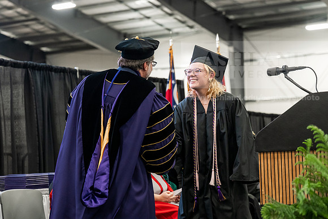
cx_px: 164
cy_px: 110
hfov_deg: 24.5
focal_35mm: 83
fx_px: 756
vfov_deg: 16.5
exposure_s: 1/200
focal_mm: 83
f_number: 4
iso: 4000
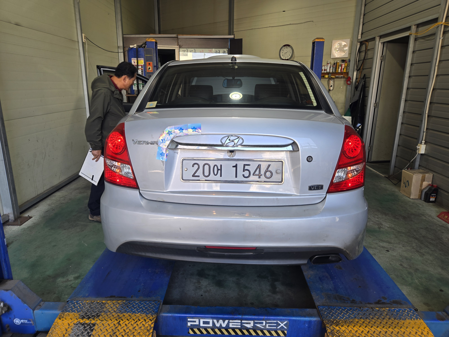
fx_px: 298
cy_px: 168
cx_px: 224
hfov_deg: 73.9
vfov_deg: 58.9
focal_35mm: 23
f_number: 1.8
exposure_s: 1/120
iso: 32
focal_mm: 5.4
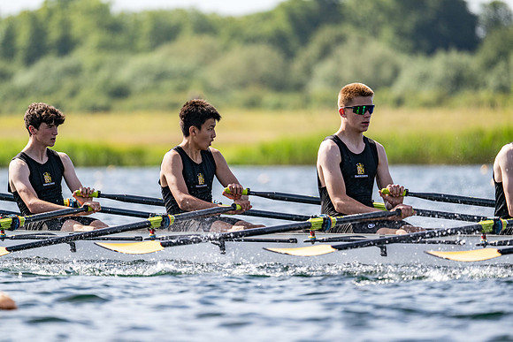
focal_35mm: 400
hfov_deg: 5.2
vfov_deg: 3.4
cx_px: 256
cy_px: 171
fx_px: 5701
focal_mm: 400
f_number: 4.5
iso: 320
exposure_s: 1/2500
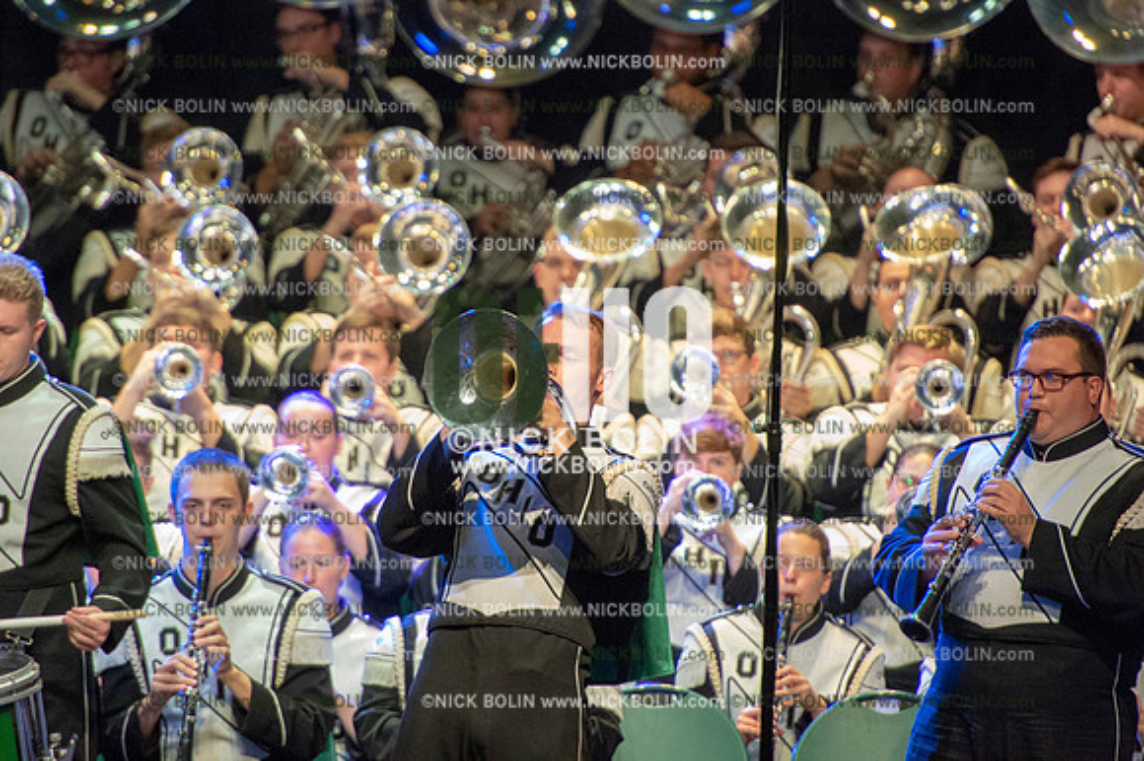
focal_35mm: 400
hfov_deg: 5.2
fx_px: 12703
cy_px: 380
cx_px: 572
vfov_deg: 3.4
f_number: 5.6
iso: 8000
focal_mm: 400
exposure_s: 1/250
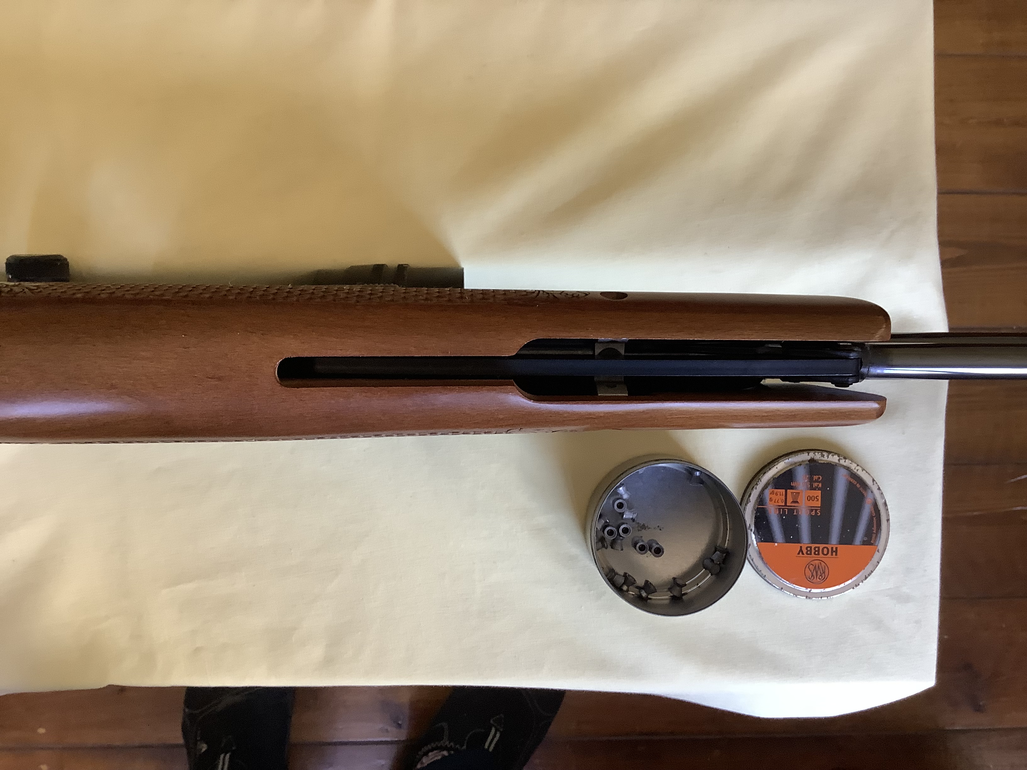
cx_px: 514
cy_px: 385
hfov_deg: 58.4
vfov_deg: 45.4
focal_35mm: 31
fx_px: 920
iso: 125
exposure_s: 1/60
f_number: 2.4
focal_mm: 3.3
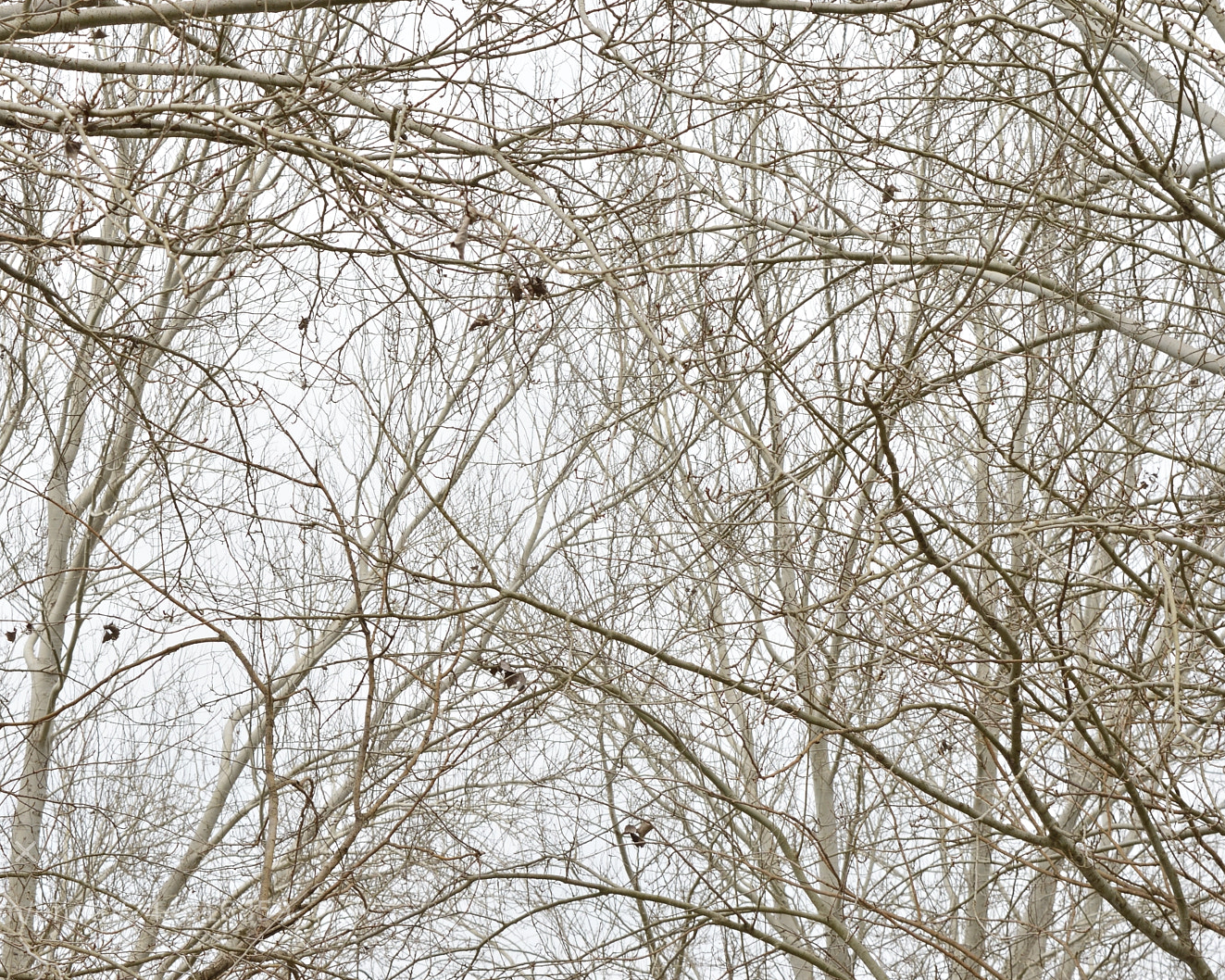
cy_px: 491
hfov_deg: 20.5
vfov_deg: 16.4
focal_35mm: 94
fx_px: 3392
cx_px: 547
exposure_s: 1/80
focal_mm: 55
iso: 100
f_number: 11
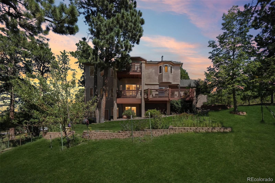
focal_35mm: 15
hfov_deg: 100.4
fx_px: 115
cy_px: 92
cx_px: 138
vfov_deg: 77.3
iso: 800
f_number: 8
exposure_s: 1/640
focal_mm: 10
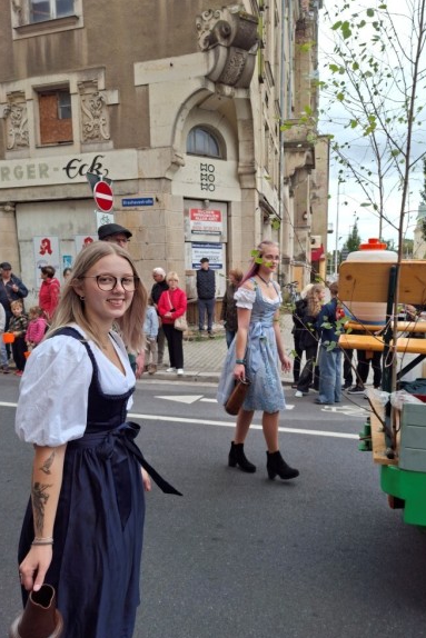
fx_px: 443
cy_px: 327
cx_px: 246
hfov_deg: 51.1
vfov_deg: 71.5
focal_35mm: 25
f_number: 1.8
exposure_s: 1/291
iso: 50
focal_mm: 5.54
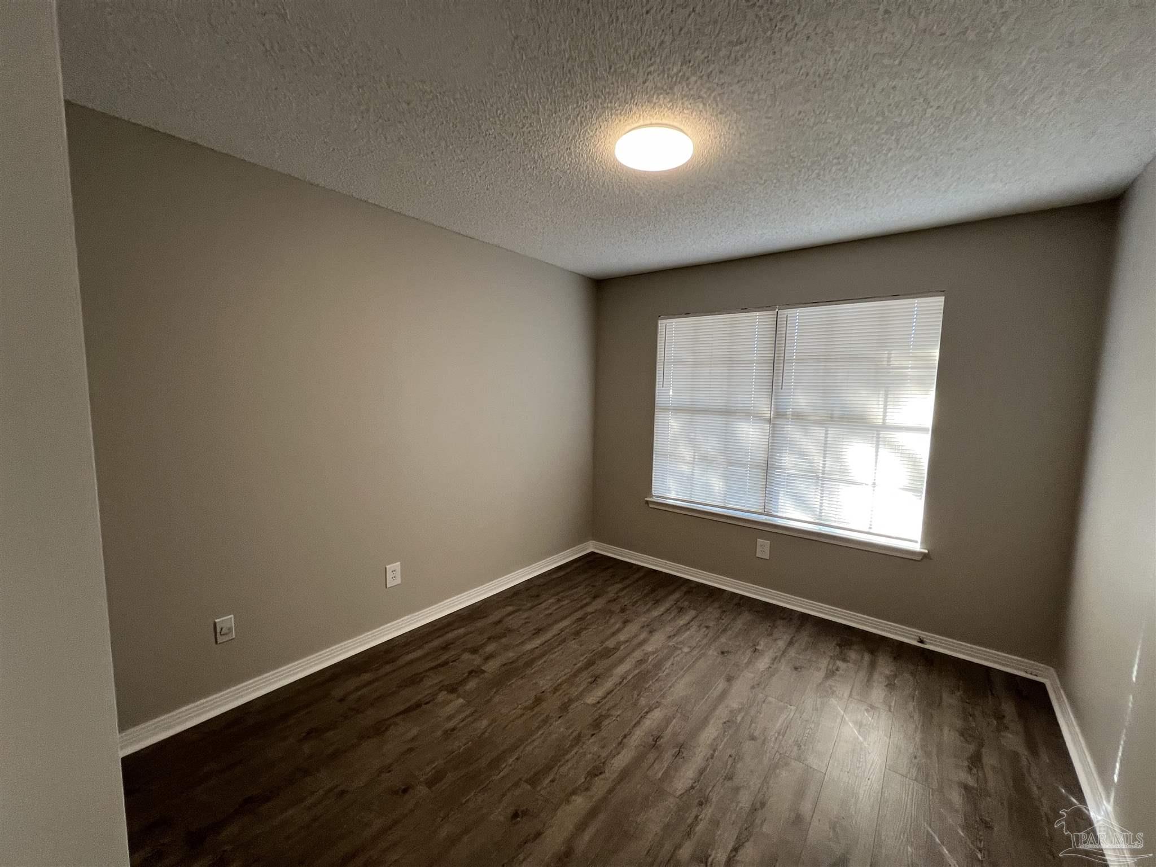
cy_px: 434
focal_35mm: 13
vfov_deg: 89.9
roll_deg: -1.4
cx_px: 578
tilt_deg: -5.2
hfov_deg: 106.2
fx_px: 434
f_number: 1.8
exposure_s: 1/120
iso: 125
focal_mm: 1.57
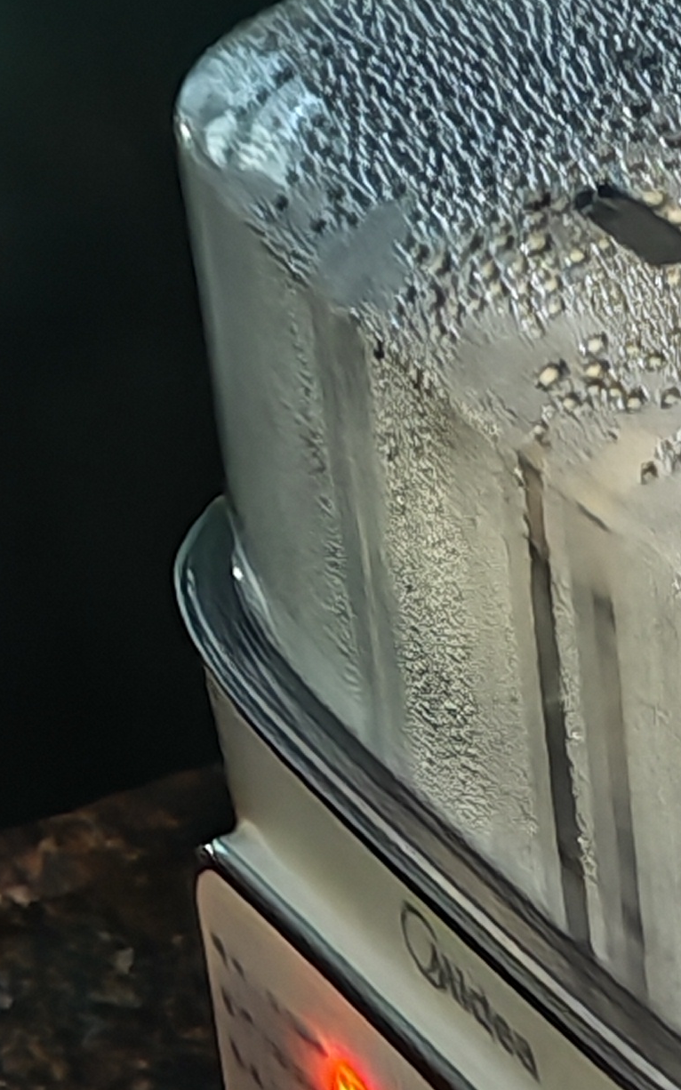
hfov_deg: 7.6
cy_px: 1390
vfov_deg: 12.0
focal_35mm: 170
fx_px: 5049
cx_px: 1036
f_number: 1.9
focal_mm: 6.12
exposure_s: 1/17
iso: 12800
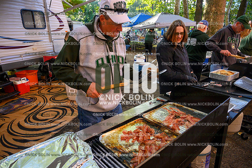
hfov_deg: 73.8
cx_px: 126
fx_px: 168
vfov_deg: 53.1
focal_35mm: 24
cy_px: 84
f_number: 5
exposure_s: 1/800
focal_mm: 24
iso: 2500
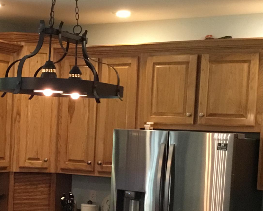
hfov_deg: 22.2
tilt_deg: -2.2
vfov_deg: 18.1
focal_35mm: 84
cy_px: 163
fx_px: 654
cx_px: 25
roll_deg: -1.9
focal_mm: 3.3
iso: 200
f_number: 2.4
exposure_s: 1/30
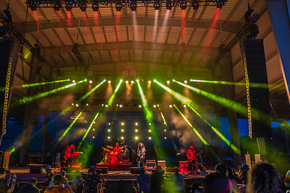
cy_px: 67
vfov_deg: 36.6
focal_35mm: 36
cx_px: 132
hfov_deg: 53.0
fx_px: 290
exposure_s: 1/10
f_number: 5.6
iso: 640
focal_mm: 24
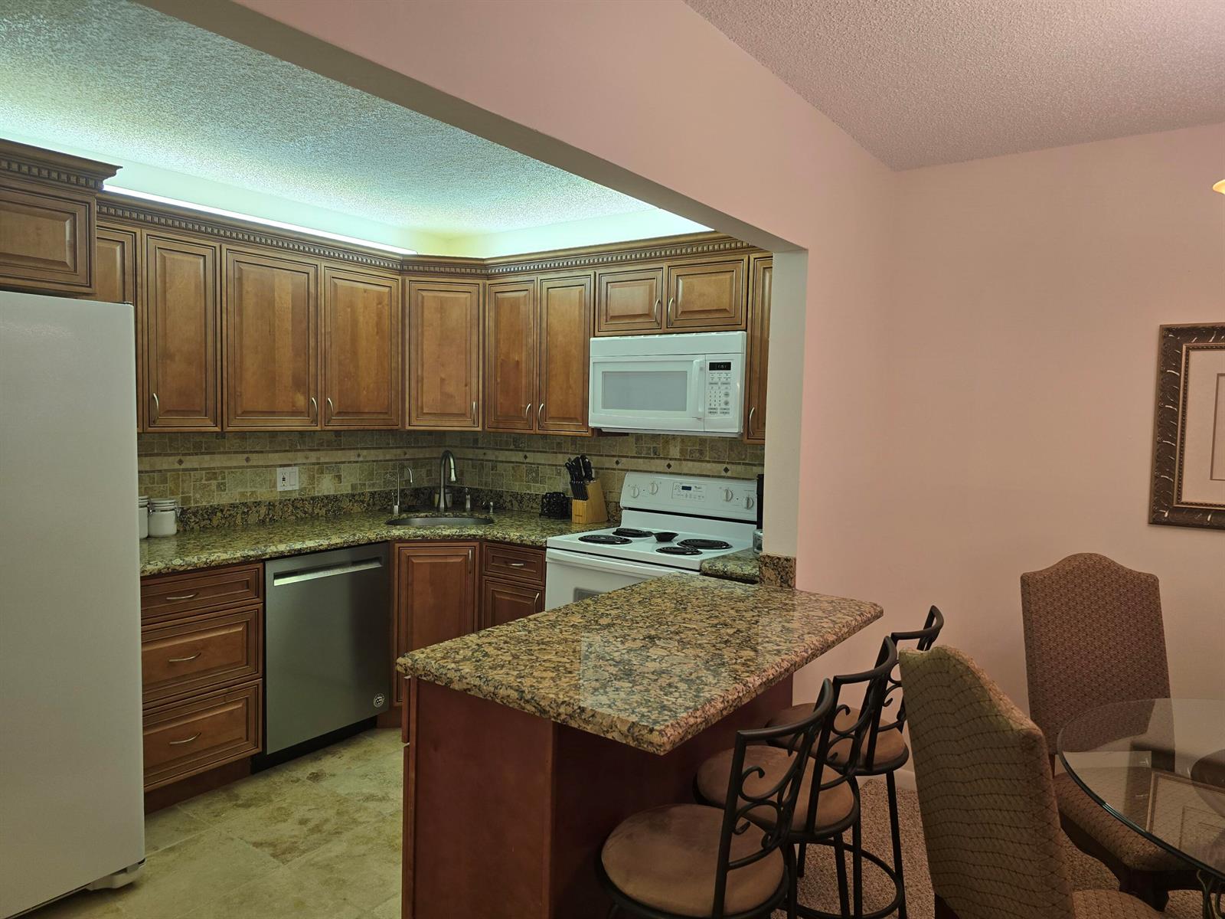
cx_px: 612
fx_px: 814
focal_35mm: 23
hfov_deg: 73.9
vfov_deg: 58.9
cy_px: 460
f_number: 1.7
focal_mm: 6.3
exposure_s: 1/120
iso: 100
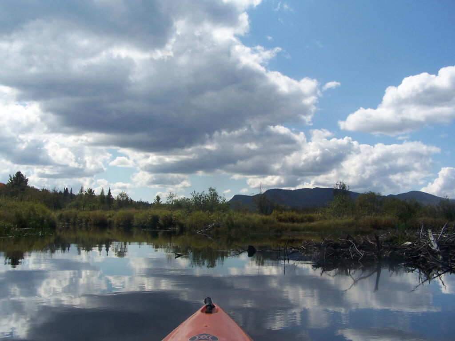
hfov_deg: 49.0
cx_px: 228
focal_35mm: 38
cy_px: 170
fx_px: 499
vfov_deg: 37.7
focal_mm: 6.3
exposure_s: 1/640
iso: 80
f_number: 5.6
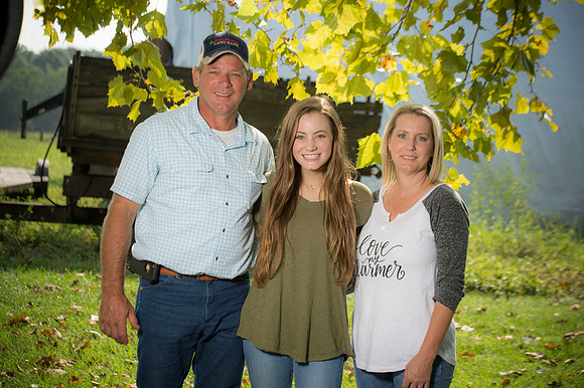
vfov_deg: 17.5
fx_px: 1265
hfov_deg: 26.0
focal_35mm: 78
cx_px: 292
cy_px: 194
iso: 80
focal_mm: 78
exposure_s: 1/200
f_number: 5.6
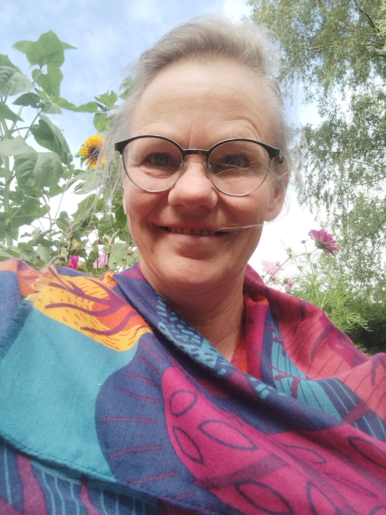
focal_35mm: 20
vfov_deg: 81.7
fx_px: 297
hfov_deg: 66.0
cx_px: 193
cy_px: 258
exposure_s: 1/621
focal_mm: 3.49
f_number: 2.45
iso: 50
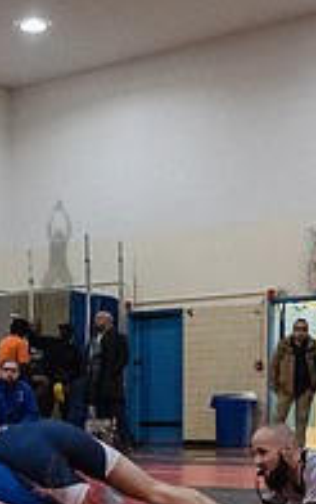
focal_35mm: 85
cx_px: 57
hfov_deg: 15.3
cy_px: 492
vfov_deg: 23.4
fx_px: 1168
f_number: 3.2
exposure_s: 1/400
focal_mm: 27
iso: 8000
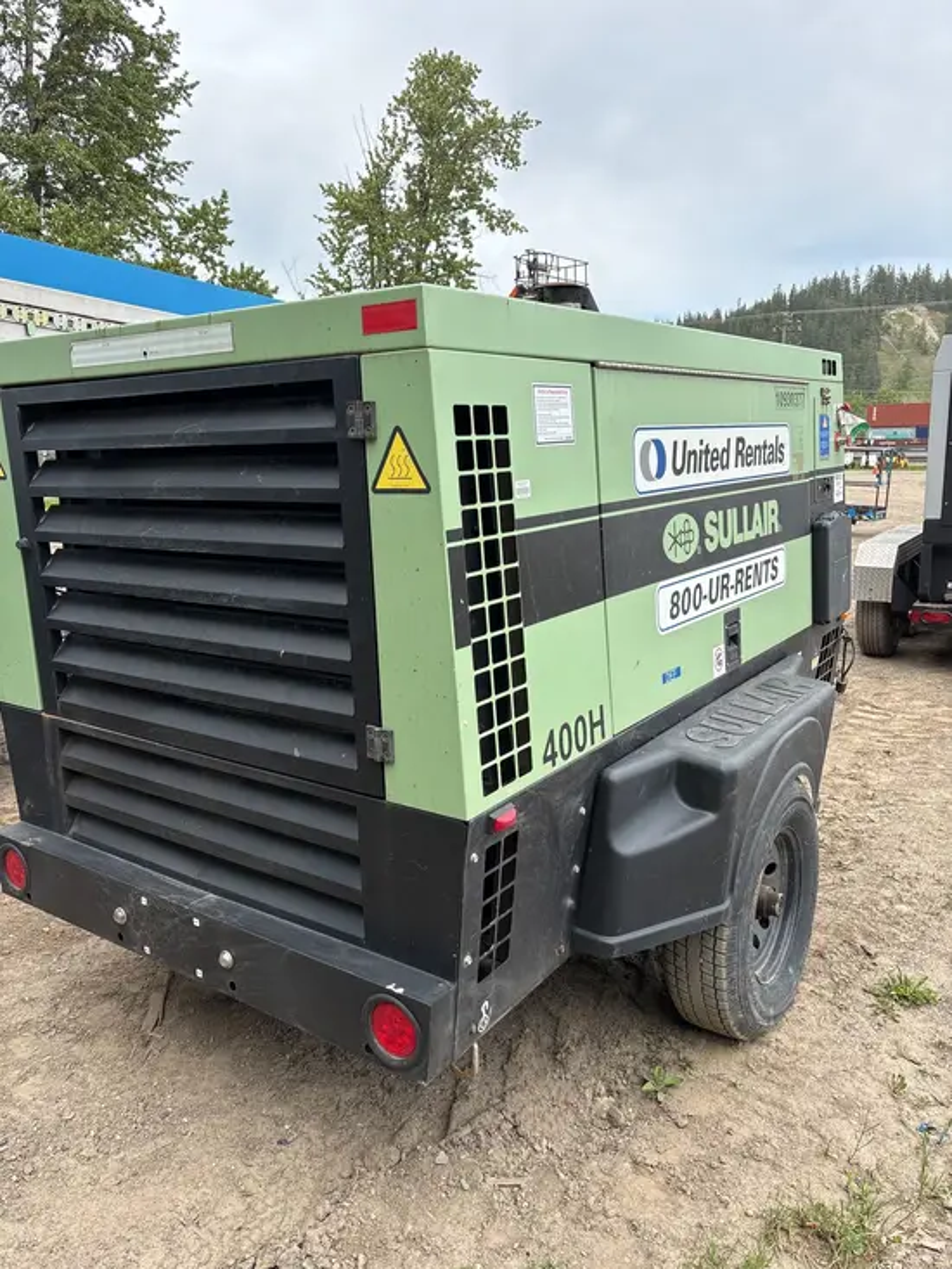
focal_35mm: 26
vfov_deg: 67.3
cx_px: 476
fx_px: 953
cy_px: 634
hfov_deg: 53.1
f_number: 1.6
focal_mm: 5.96
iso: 50
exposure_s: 1/1279
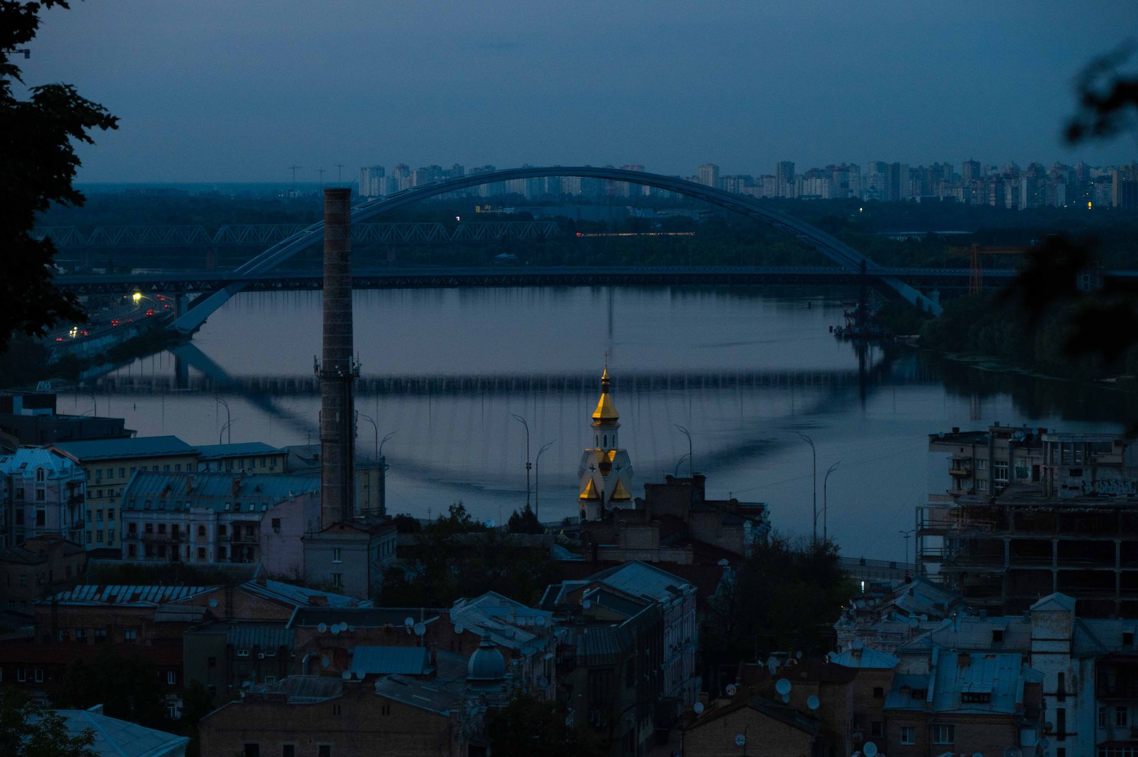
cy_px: 378
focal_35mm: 123
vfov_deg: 11.1
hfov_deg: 16.7
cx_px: 569
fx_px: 3886
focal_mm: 120
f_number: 6.3
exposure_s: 1/60
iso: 3200
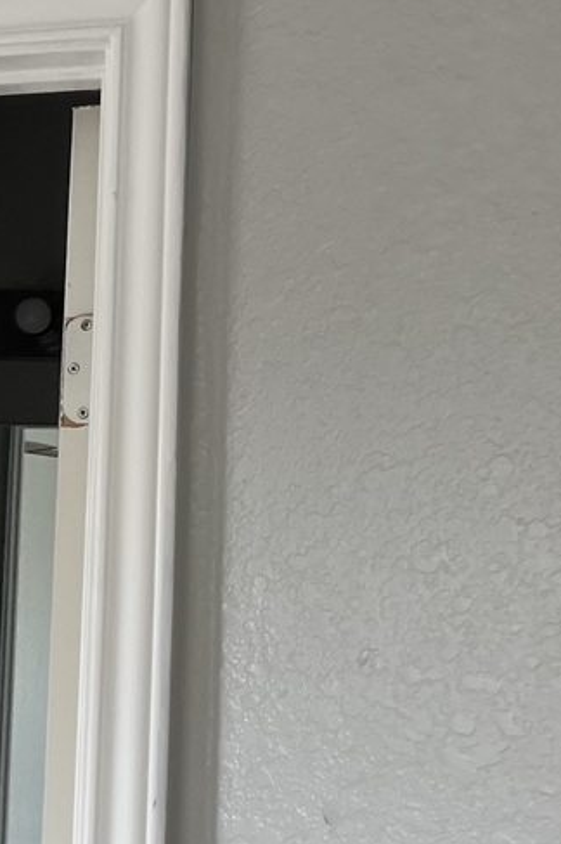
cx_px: -521
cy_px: 326
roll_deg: -3.7
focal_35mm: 80
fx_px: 1873
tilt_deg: +3.5
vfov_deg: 25.3
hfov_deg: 14.5
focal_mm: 5.1
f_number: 1.6
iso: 50
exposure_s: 1/153
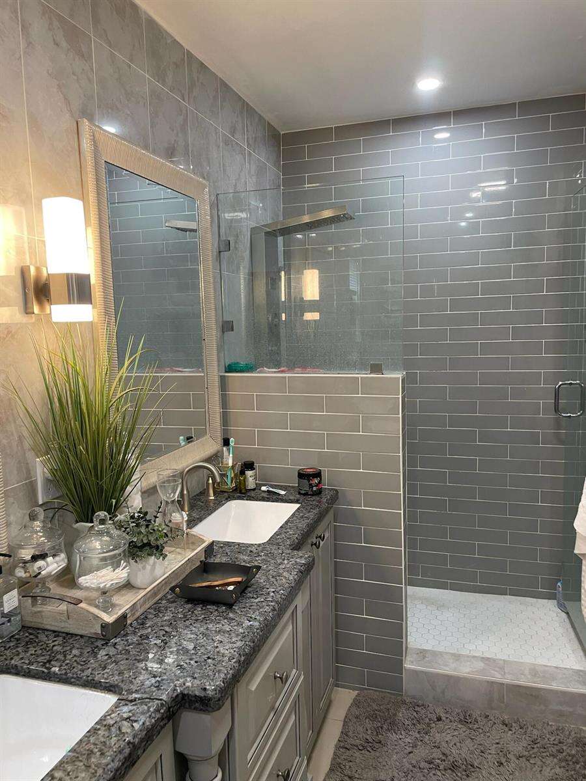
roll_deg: +1.5
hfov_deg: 53.1
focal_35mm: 26
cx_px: 293
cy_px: 390
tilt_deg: -5.6
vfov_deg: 67.3
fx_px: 587
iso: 80
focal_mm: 4.2
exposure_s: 1/60
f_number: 1.6
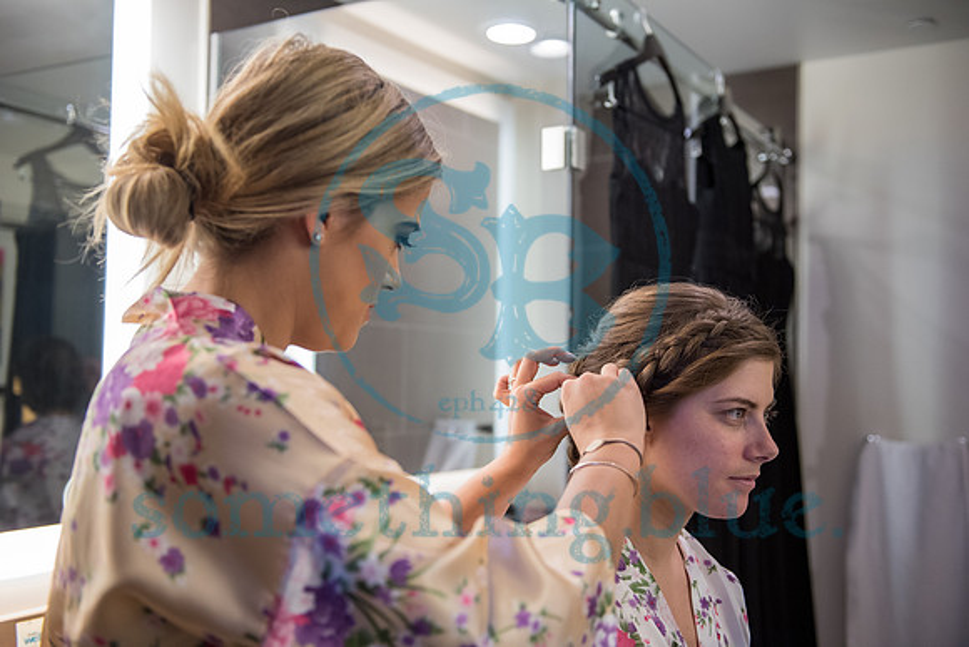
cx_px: 484
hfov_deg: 50.7
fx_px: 1023
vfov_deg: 35.1
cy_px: 324
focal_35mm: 38
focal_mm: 38
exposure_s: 1/250
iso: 1600
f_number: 2.8
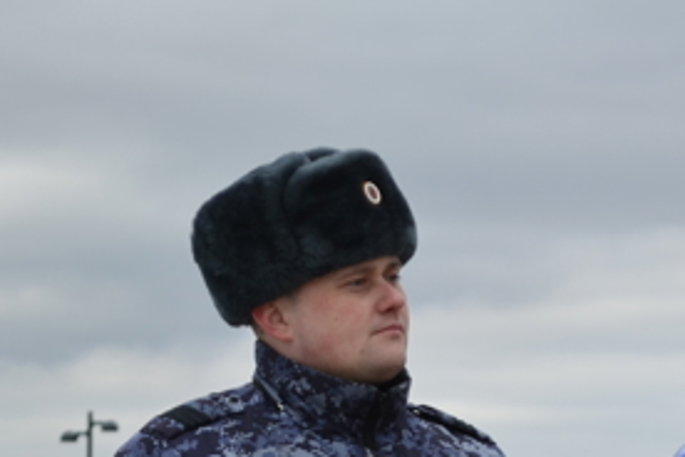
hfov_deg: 9.2
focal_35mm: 224
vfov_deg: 6.1
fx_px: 4269
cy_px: 594
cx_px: 509
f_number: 6.3
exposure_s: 1/160
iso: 100
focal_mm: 55
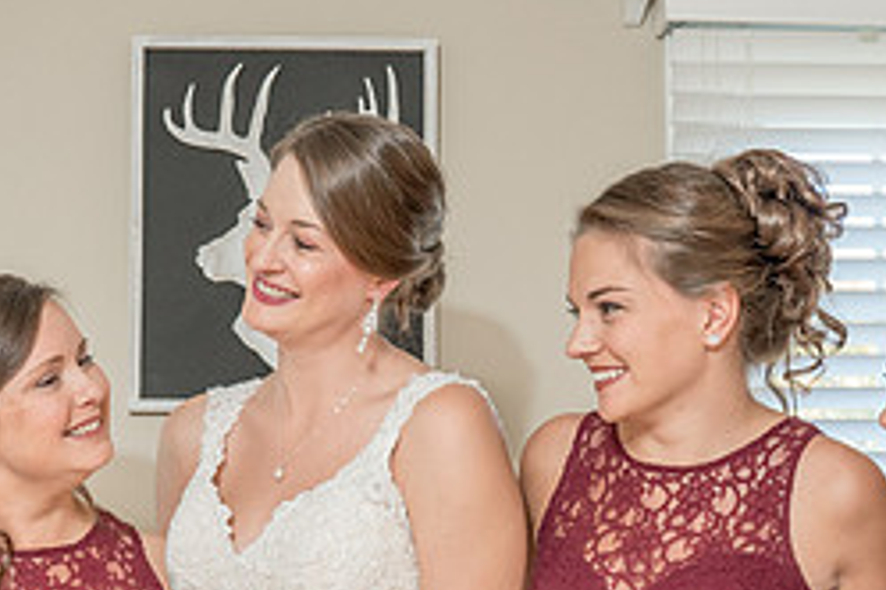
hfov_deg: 22.1
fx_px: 2264
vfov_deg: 14.8
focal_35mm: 92
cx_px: 319
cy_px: 478
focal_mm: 35
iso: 2000
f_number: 5.6
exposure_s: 1/100
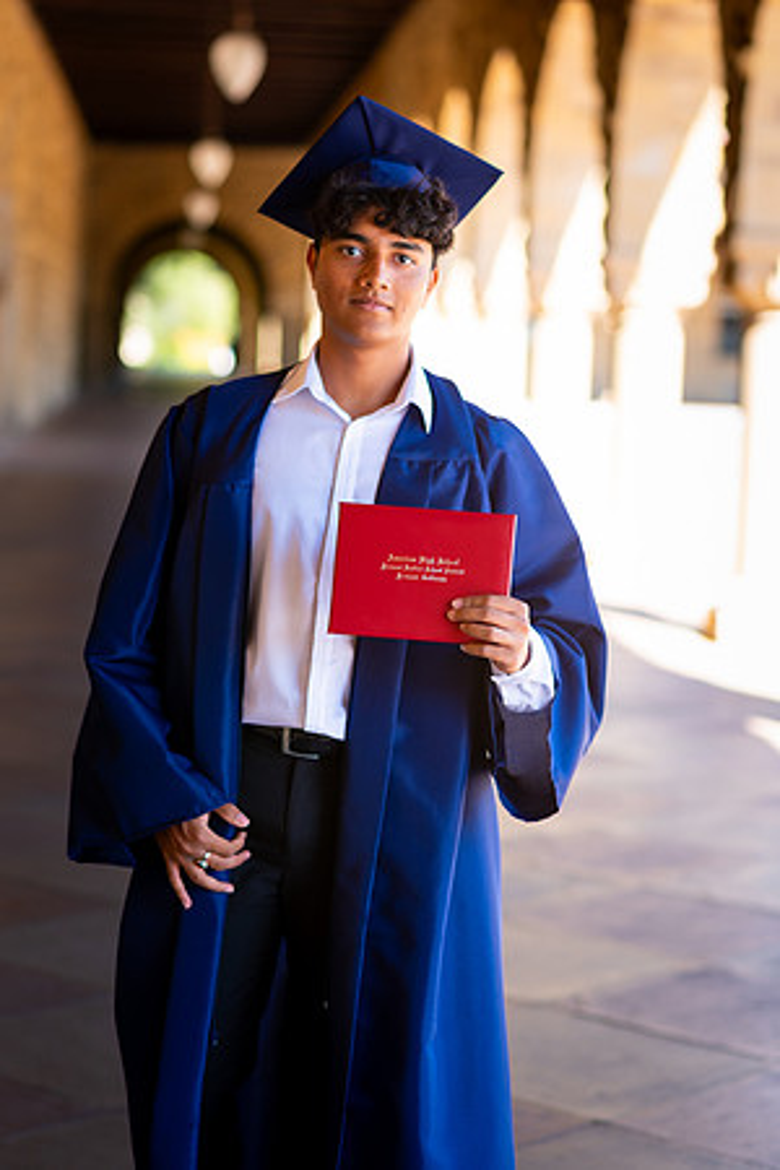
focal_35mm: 85
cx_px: 390
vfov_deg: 23.9
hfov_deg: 16.1
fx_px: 2762
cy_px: 585
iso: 64
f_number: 2.8
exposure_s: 1/200
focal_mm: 85
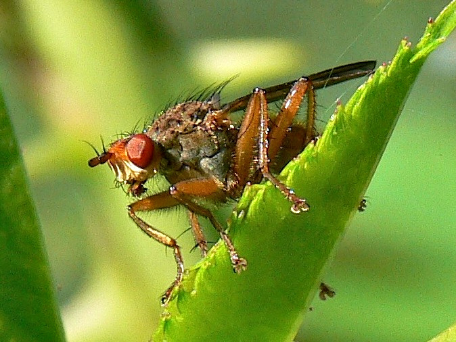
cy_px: 171
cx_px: 228
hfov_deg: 12.7
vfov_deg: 9.6
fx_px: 2043
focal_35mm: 155
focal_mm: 25.8
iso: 80
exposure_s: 1/160
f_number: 5.6
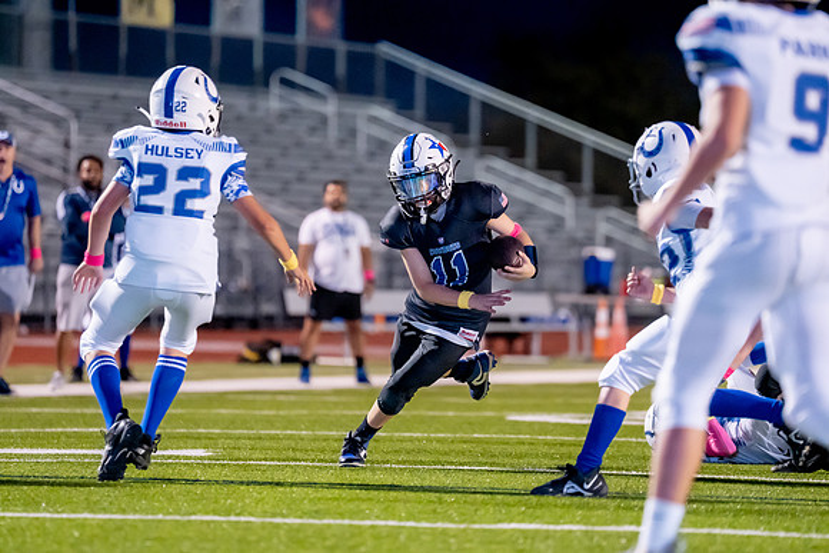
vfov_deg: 5.9
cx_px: 434
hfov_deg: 8.8
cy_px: 268
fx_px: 5364
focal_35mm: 233
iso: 3200
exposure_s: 1/1000
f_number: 2.8
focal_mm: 176
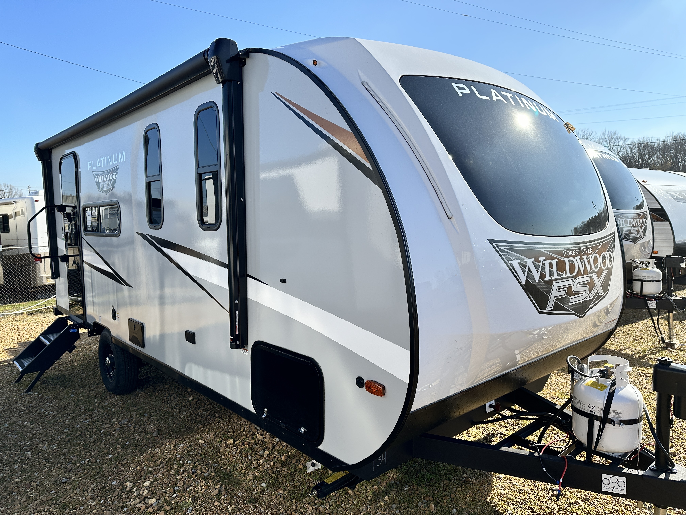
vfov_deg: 56.8
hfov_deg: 71.6
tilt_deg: -4.7
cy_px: 258
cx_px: 343
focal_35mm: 24
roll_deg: +1.0
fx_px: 476
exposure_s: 1/3717
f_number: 1.78
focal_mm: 6.86
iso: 80
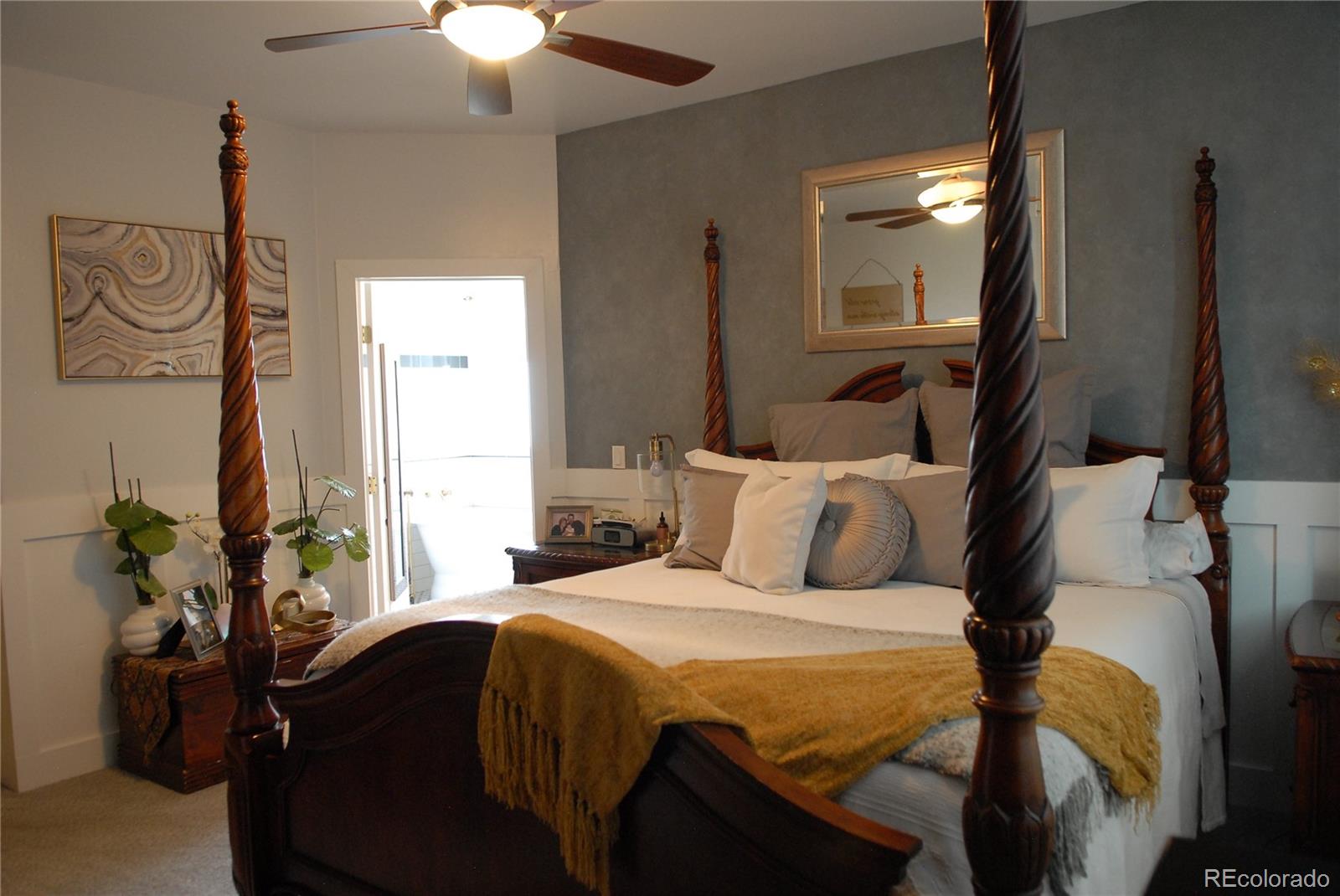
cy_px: 448
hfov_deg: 70.4
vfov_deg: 50.5
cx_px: 670
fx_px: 950
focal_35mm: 26
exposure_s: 1/45
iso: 640
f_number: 3.5
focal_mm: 17
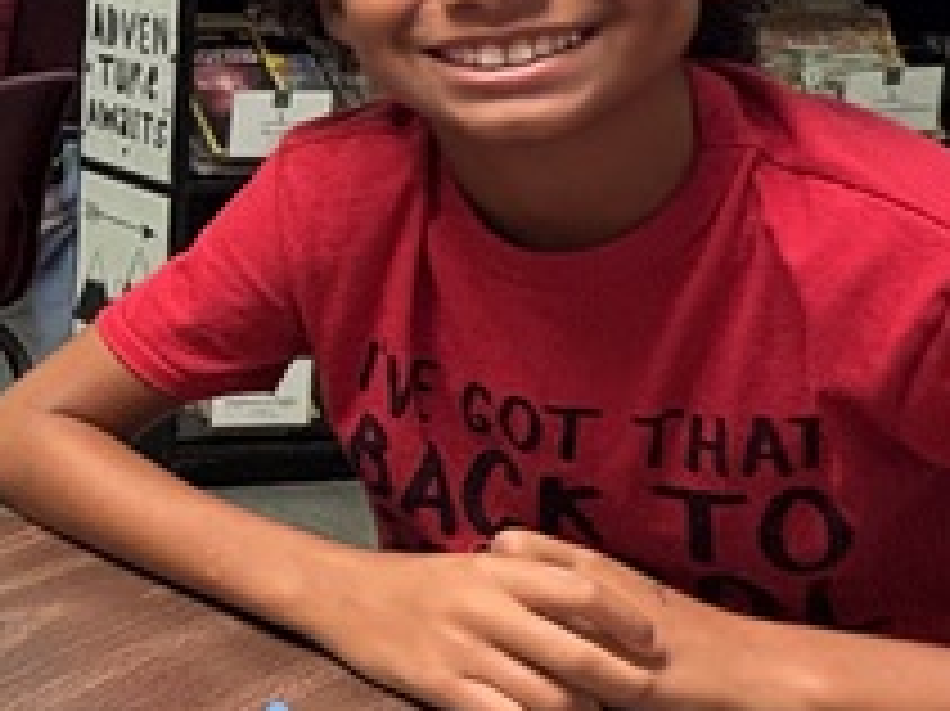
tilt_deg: -8.7
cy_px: 40
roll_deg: +1.7
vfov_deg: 21.0
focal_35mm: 68
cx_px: -837
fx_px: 1865
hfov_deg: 19.6
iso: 320
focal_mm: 2.22
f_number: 2.2
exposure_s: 1/40
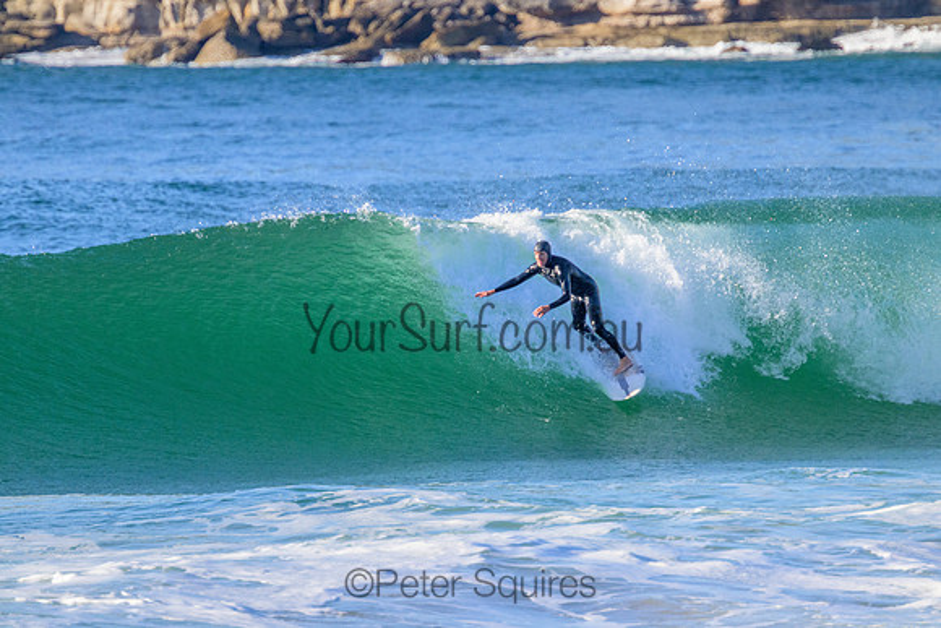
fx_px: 20915
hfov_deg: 2.6
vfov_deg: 1.7
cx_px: 470
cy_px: 314
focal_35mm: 800
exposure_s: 1/1250
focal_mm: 800
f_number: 11
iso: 2200
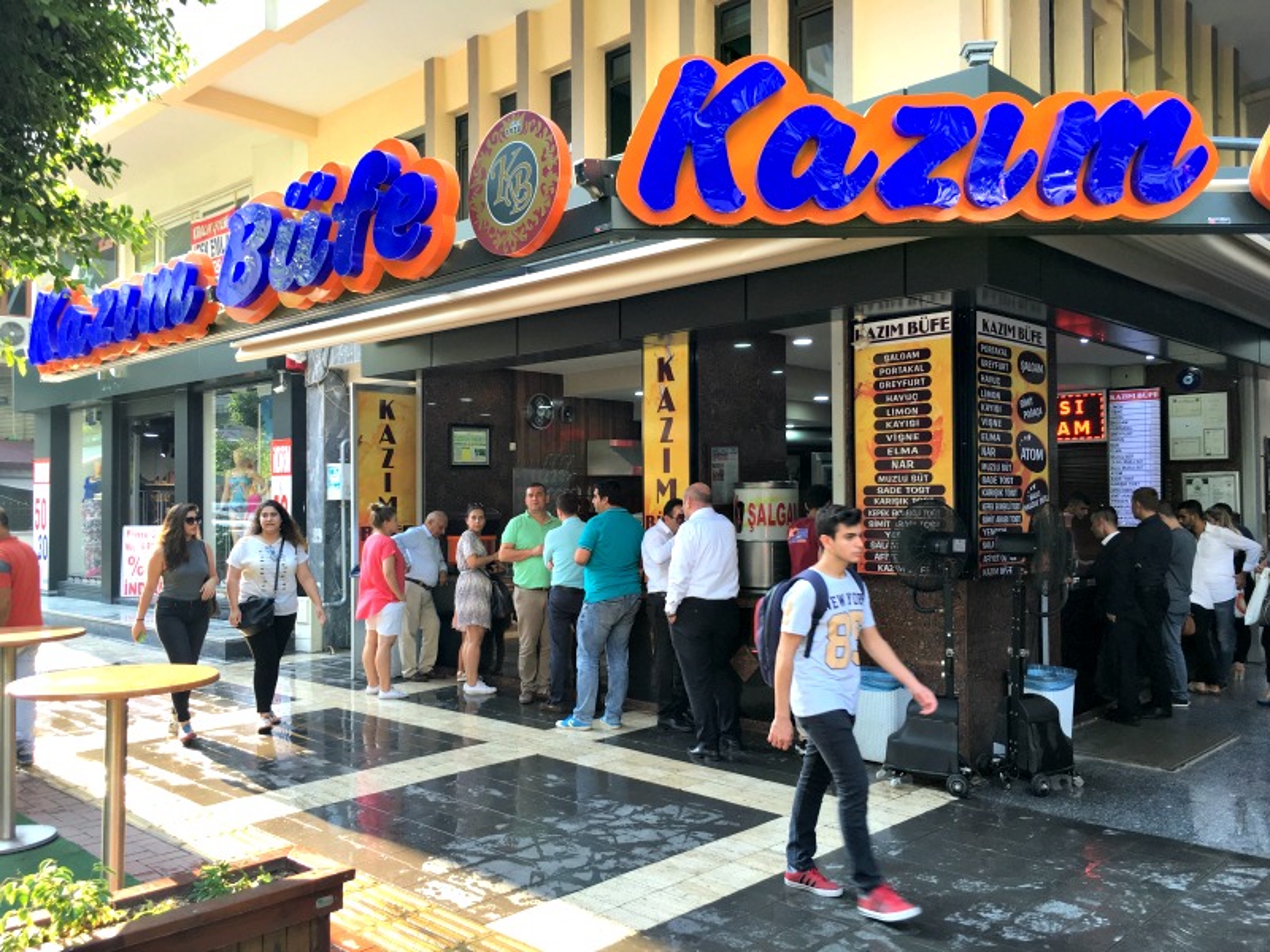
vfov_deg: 48.2
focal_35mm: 29
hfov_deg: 61.7
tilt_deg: +1.2
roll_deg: -0.2
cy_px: 476
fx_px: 1064
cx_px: 635
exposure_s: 1/100
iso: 32
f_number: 2.2
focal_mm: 4.15
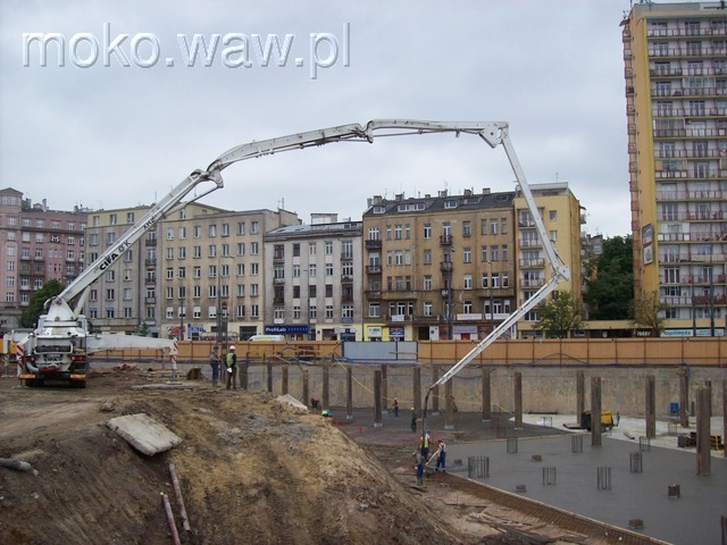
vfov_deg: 39.7
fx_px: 756
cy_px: 272
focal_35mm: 36
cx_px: 364
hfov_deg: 51.4
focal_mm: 6
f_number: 2.7
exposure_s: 1/352
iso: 80
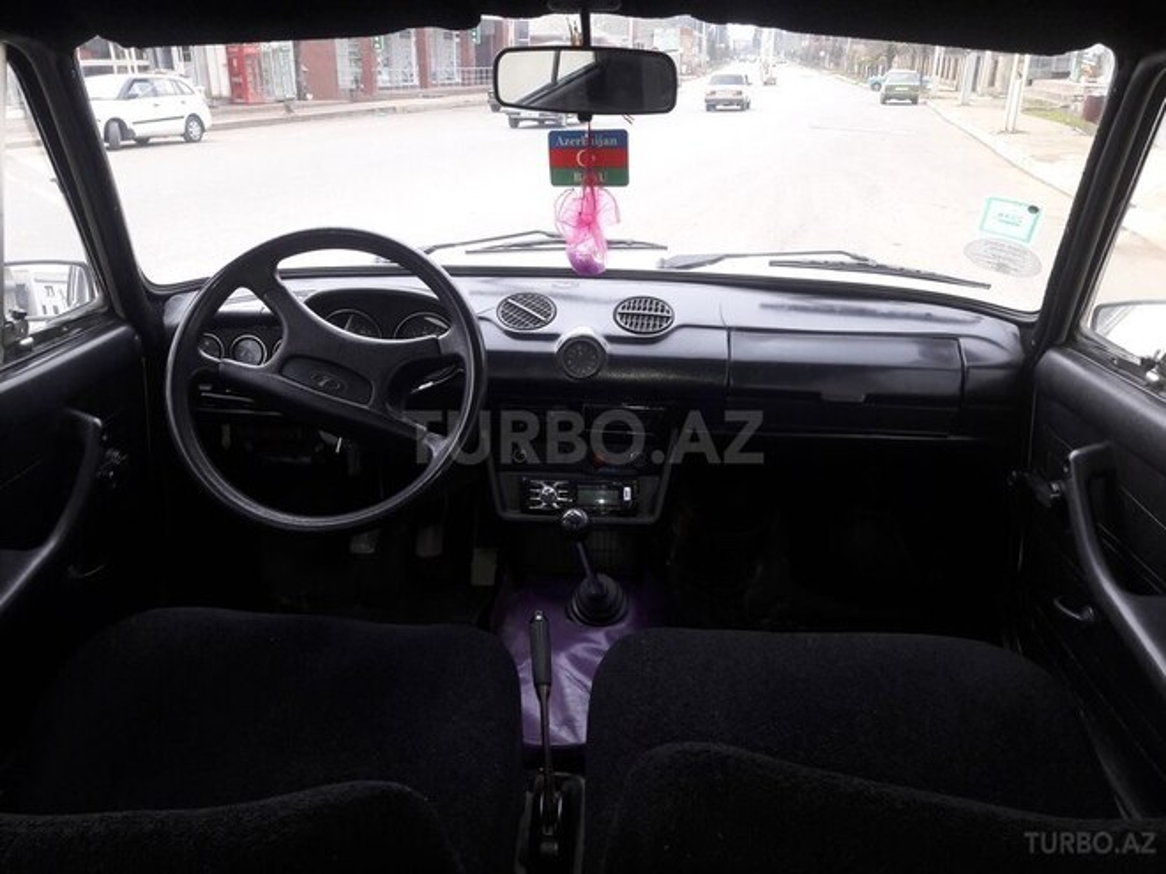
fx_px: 943
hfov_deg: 63.4
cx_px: 583
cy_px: 437
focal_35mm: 28
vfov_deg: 49.7
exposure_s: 1/100
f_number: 1.9
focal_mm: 3.7
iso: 80
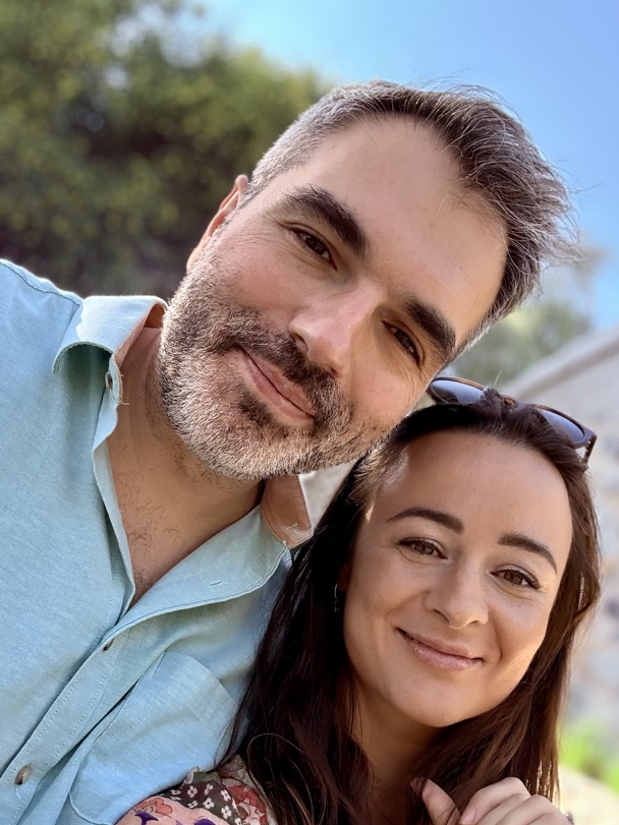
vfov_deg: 49.9
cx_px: 282
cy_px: 484
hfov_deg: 38.6
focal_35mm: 37
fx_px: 882
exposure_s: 1/244
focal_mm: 2.69
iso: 50
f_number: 1.9
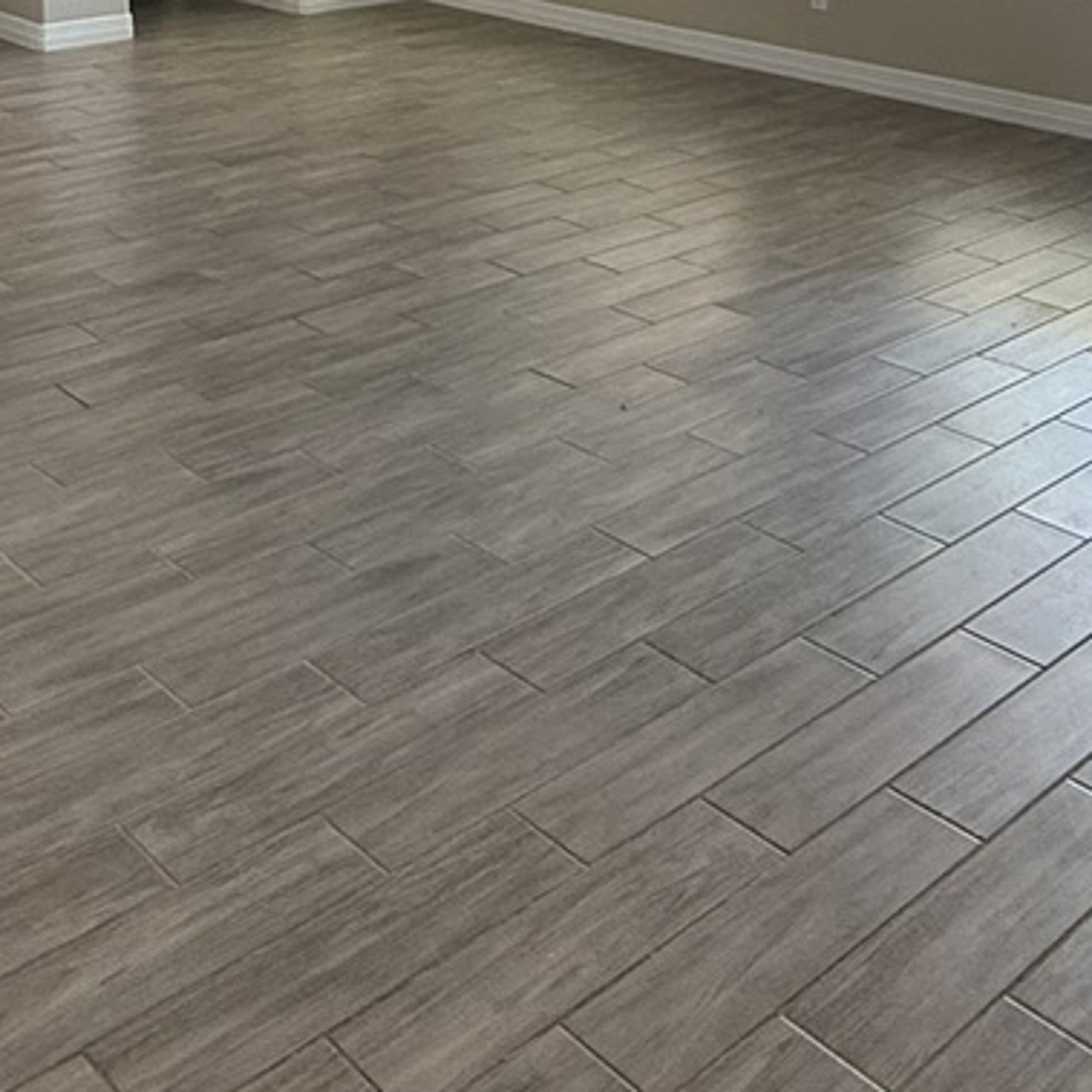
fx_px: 1677
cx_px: 412
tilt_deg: -4.6
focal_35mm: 47
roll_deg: -0.4
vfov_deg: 31.5
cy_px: -141
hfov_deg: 35.9
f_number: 2.2
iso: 125
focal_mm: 2.22
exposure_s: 1/120
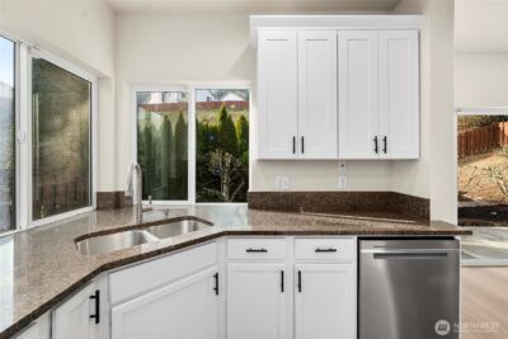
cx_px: 254
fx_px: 198
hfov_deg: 104.2
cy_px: 170
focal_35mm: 14
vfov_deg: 81.3
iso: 80
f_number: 7.1
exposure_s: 1/80
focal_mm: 14
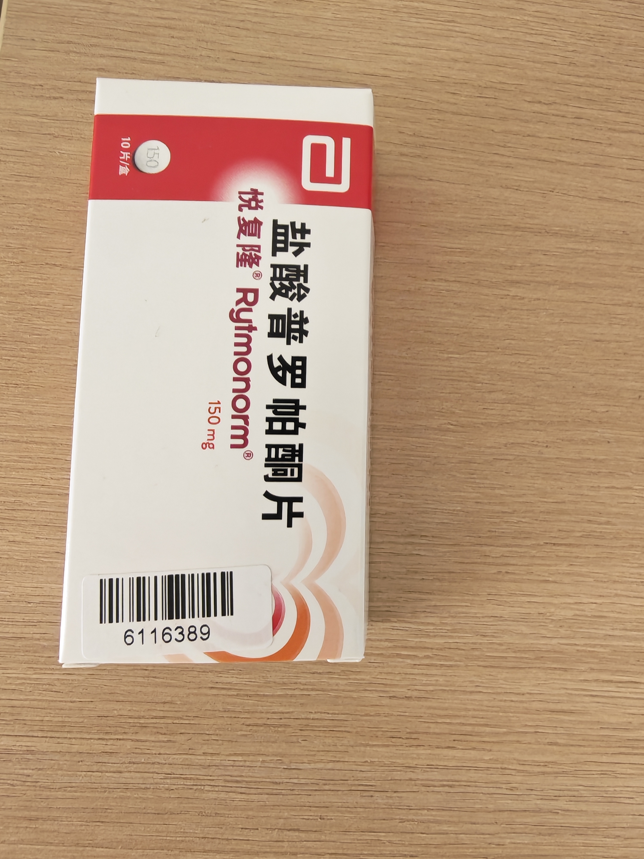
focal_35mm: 23
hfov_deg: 58.9
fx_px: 571
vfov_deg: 73.9
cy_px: 430
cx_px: 322
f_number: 2
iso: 500
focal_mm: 1.82
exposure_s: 1/13
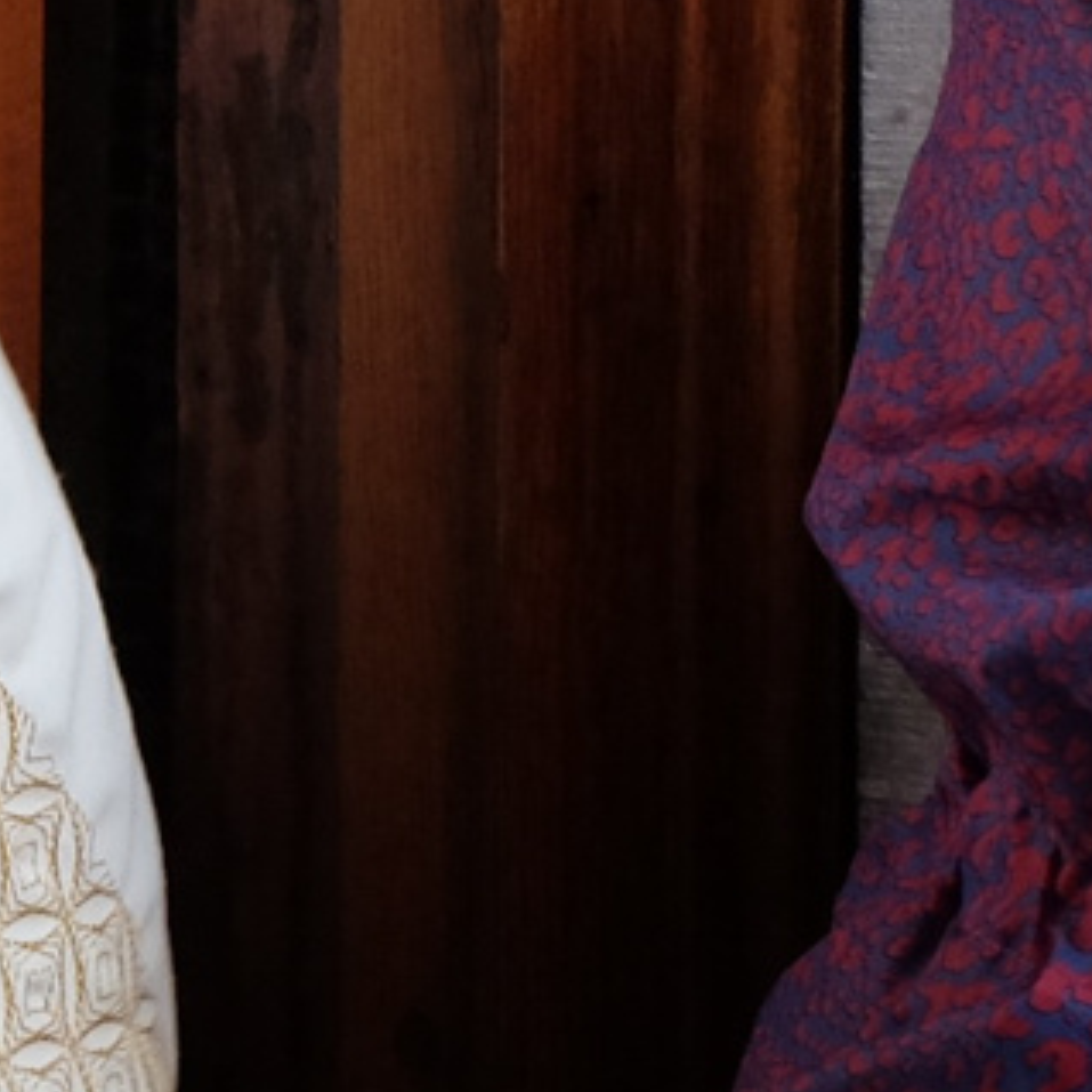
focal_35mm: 224
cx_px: -1732
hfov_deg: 7.2
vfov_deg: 7.5
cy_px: -993
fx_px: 7995
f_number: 5
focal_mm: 23.2
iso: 1000
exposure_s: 1/100
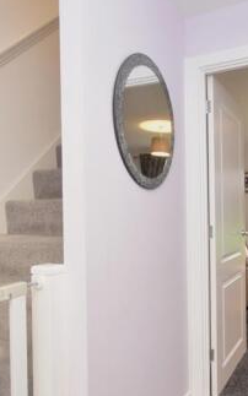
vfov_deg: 61.1
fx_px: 335
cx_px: 147
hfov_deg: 40.5
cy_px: 215
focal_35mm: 31
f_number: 8
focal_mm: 10
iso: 500
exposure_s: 1/8
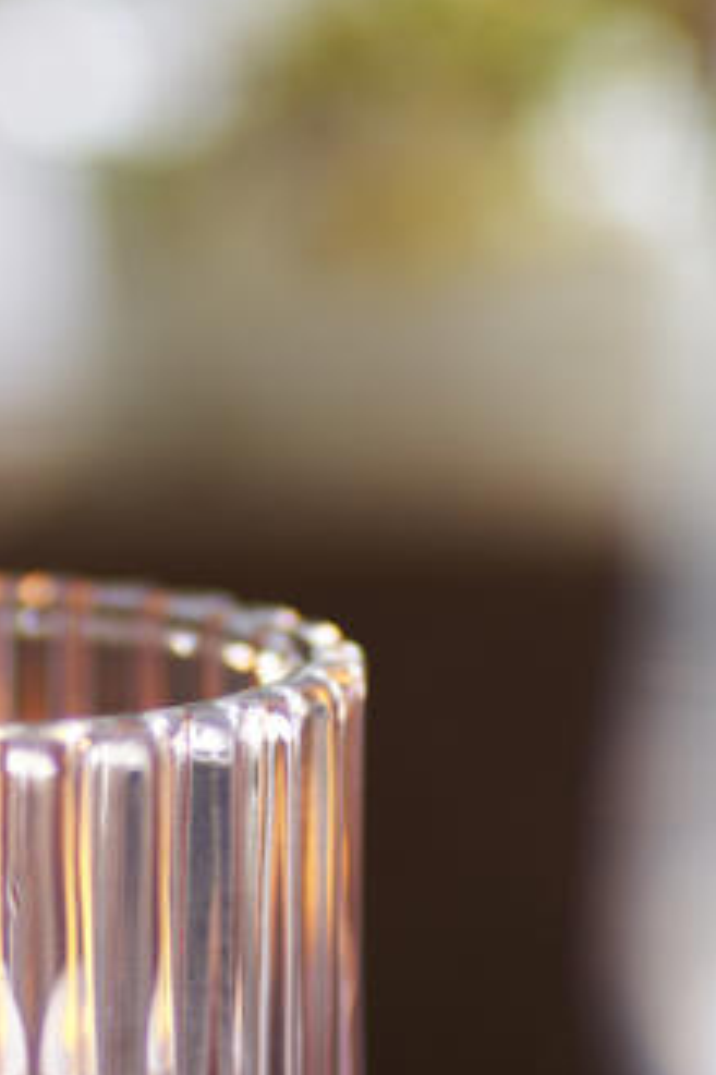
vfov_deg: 5.5
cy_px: 327
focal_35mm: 372
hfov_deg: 3.7
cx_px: -248
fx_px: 11109
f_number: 2.2
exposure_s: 1/60
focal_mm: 85
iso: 160
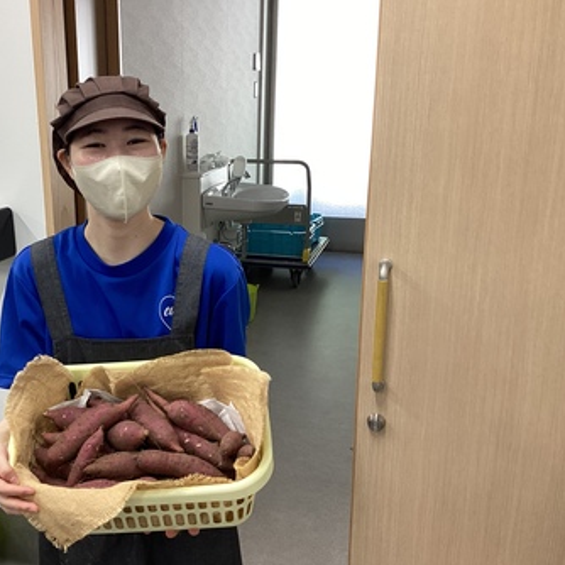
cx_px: 166
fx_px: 757
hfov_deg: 40.2
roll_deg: +2.6
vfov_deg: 40.9
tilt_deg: -17.9
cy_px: 300
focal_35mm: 41
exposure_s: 1/100
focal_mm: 3.3
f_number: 2.4
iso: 100
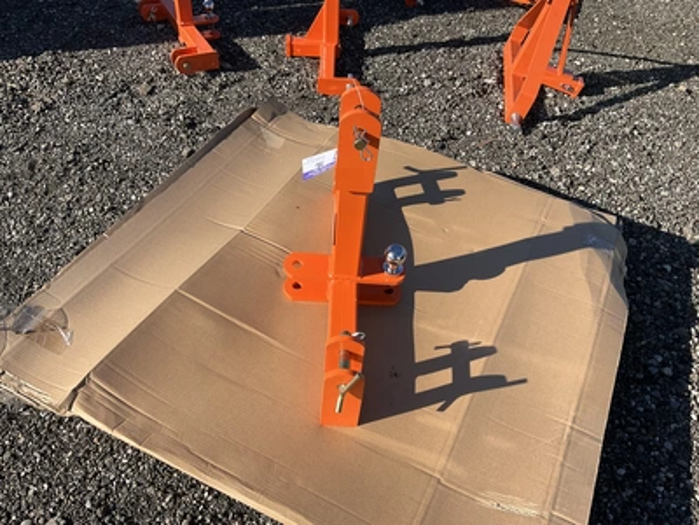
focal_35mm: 29
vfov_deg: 48.2
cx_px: 350
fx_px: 586
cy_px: 262
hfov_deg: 61.7
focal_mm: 3
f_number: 1.8
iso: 25
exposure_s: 1/1195
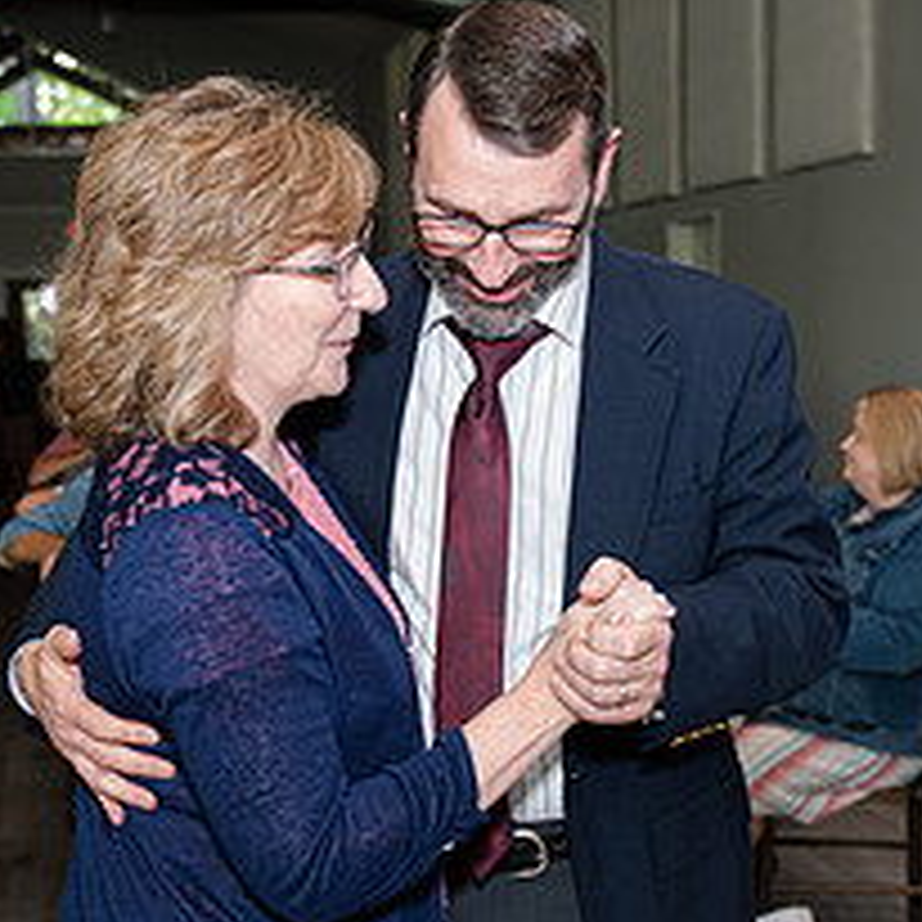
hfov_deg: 26.5
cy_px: 504
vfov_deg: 26.5
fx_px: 1959
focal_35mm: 65
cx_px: 400
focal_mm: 27
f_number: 2.8
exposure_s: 1/160
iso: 1000
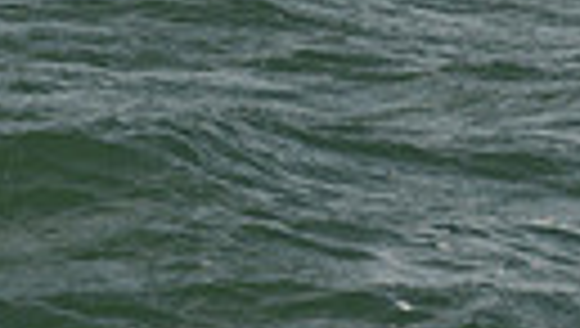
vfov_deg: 2.6
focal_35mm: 461
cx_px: -74
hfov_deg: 4.7
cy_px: -818
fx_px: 7100
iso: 320
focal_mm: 98
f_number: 13
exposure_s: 1/800
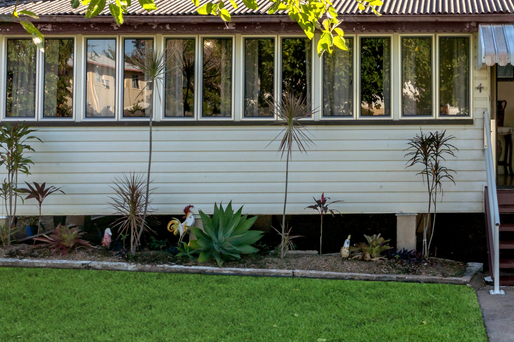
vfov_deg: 24.2
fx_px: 785
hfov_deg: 34.5
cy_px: 69
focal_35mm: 55
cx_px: 448
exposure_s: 1/125
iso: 400
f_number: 20
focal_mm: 24
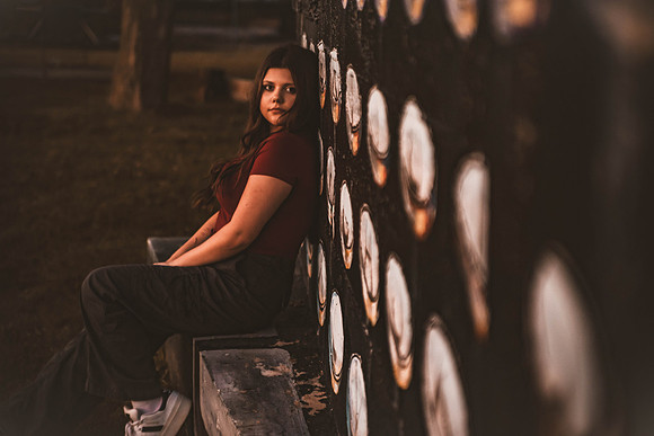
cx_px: 327
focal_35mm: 75
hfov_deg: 27.0
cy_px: 218
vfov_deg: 18.2
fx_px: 1363
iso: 1000
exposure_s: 1/100
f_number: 2.8
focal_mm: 75
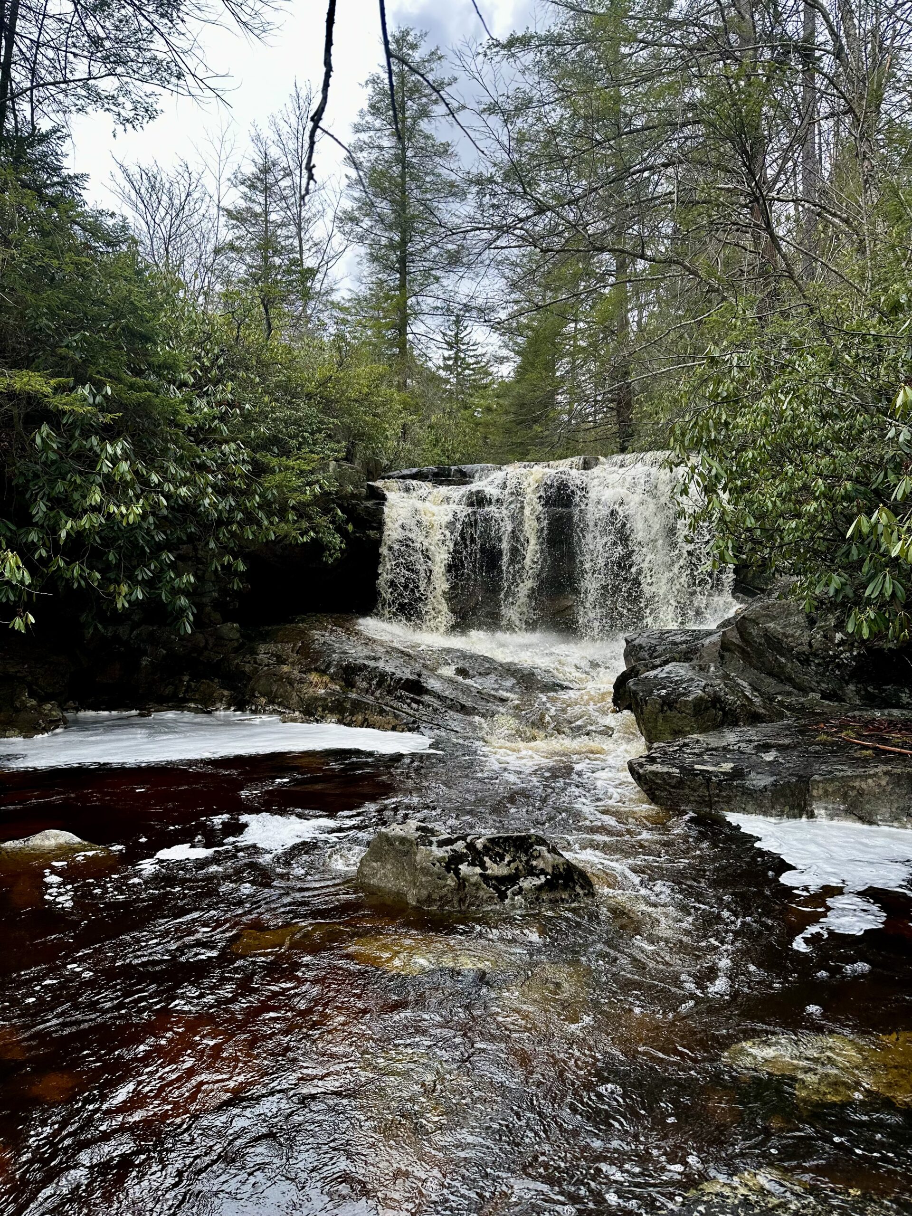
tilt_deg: +1.1
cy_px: 608
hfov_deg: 56.8
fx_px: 843
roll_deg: +0.1
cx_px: 456
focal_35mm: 24
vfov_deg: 71.6
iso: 80
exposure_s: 1/513
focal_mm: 6.86
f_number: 1.78
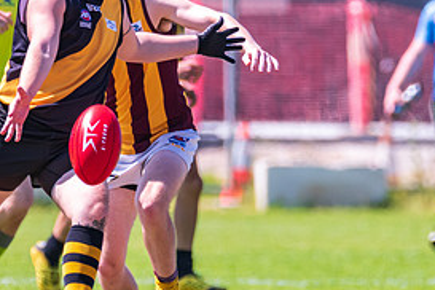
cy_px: 186
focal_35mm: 1579
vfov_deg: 0.9
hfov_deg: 1.3
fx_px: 19078
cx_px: 202
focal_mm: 550
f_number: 6.3
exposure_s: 1/1600
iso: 800
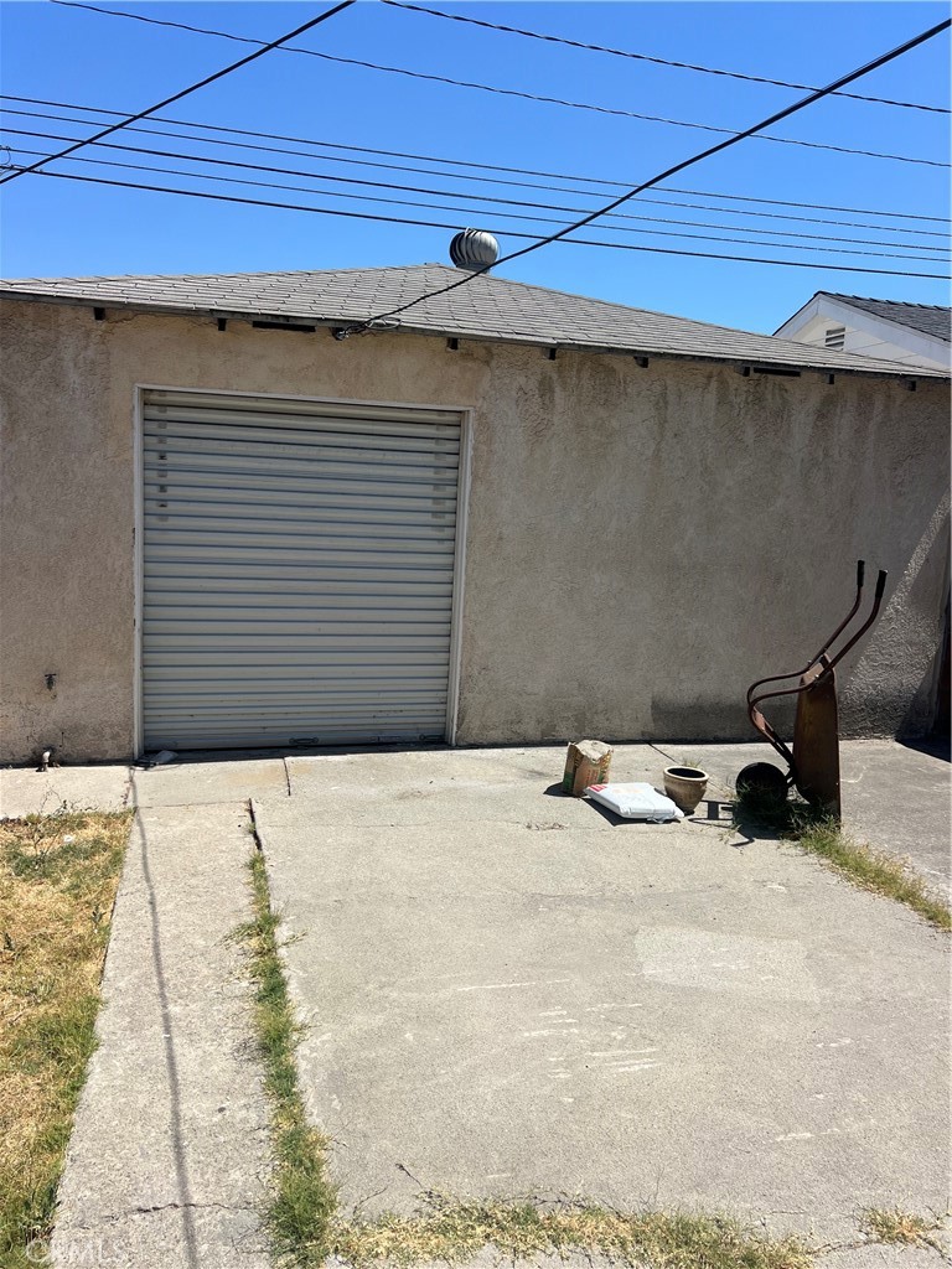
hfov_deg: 53.1
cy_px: 634
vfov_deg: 67.3
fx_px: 953
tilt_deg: -9.2
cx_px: 476
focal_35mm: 26
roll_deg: -2.6
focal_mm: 5.7
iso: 50
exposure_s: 1/5587
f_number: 1.5
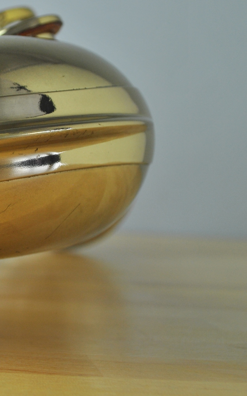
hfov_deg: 21.5
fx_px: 603
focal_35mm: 56
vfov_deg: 36.1
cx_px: -51
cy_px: 158
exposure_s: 1/60
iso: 200
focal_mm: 18
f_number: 5.6
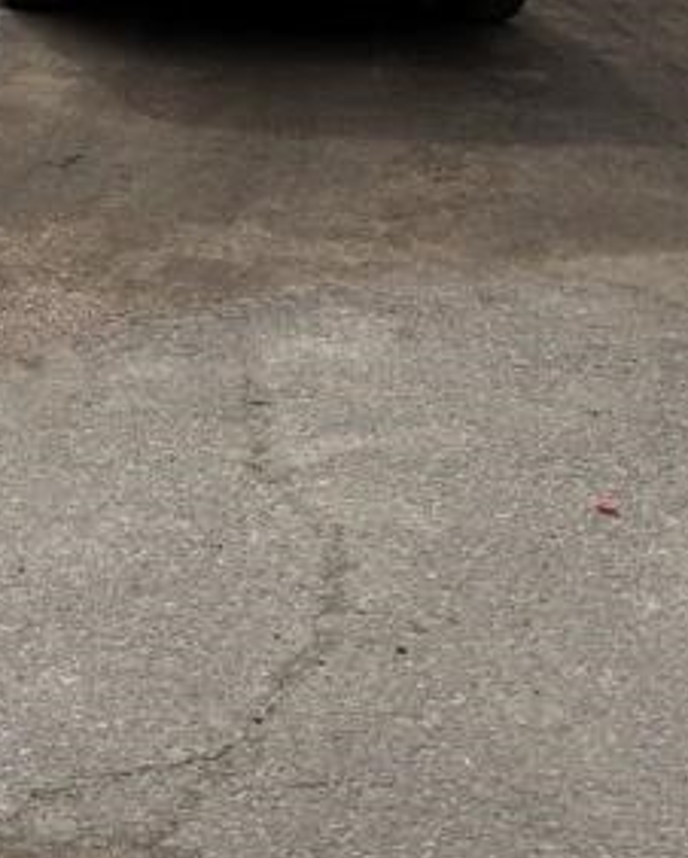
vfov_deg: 21.0
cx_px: -411
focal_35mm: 85
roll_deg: -0.5
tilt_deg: -8.4
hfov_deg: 16.2
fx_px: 2161
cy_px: -152
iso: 80
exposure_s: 1/6173
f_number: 1.78
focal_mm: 6.76
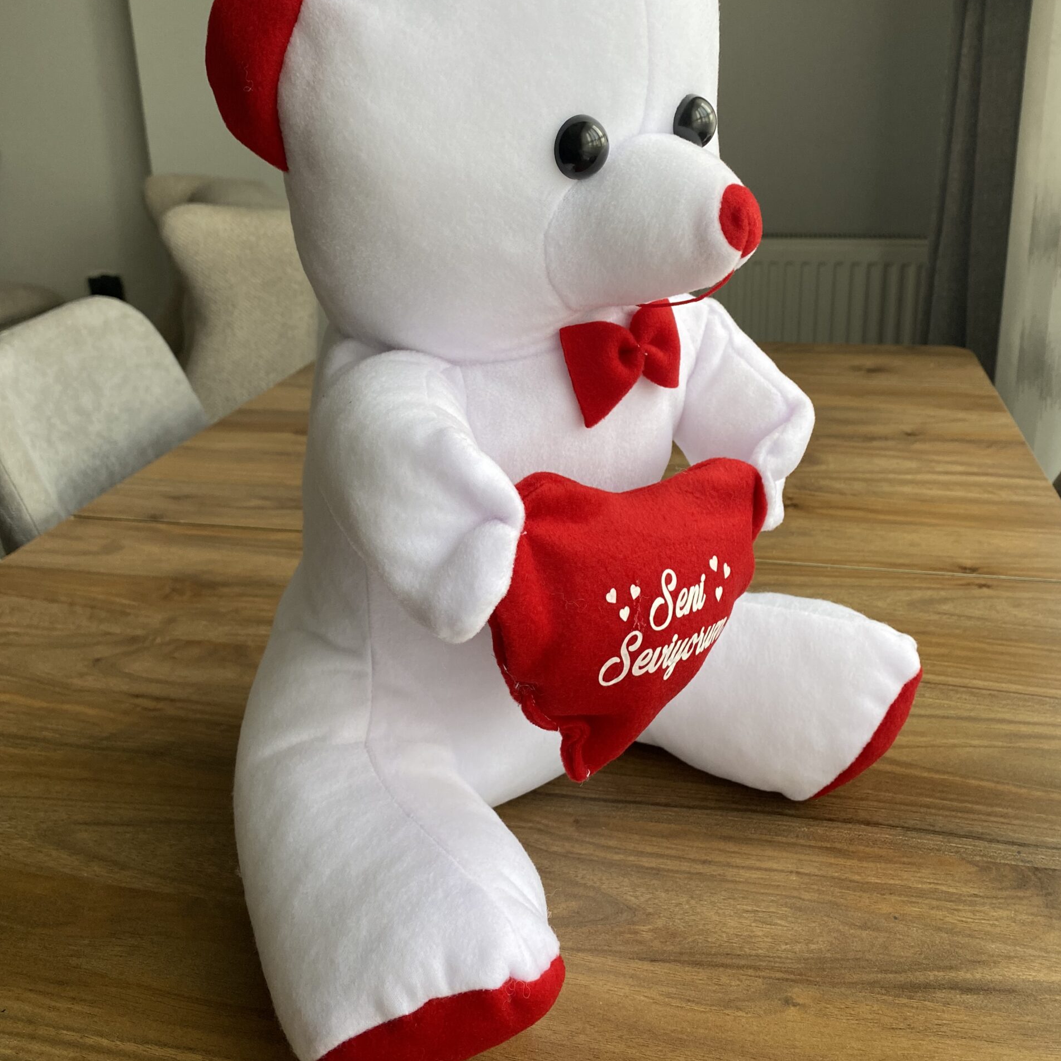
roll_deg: +1.5
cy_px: 395
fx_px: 1075
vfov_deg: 52.0
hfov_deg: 52.5
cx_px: 536
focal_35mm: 31
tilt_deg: -15.9
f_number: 1.8
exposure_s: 1/121
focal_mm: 4.25
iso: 125
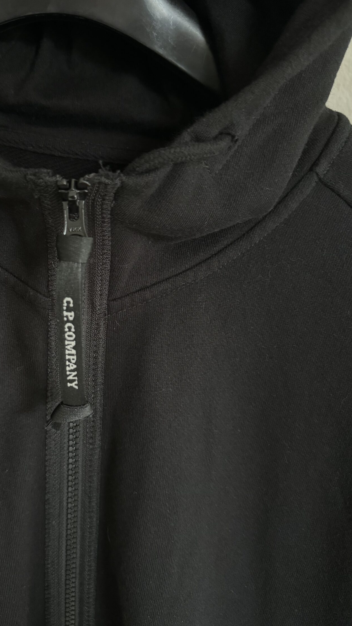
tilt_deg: -10.6
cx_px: 97
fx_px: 498
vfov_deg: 64.2
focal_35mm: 30
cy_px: 290
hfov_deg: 38.1
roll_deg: -1.6
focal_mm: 6.76
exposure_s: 1/40
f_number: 1.78
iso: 1000
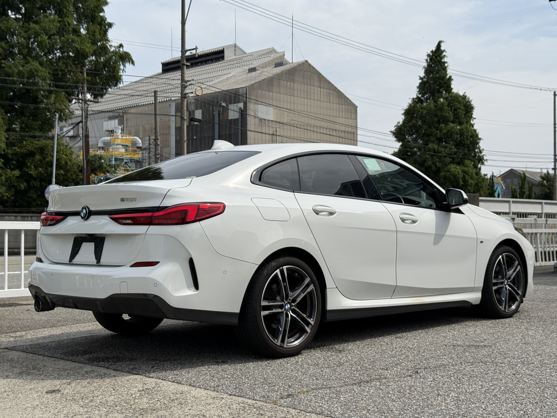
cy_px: 209
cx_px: 278
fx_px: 772
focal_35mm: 48
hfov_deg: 39.7
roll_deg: -0.3
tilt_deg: +2.1
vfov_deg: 30.3
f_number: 1.78
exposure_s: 1/7143
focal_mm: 6.76
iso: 64
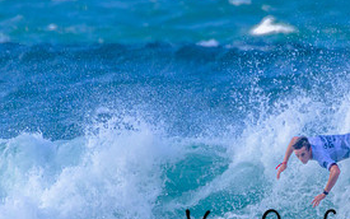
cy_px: 218
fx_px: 20484
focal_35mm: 2147
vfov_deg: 0.6
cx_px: 317
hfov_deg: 1.0
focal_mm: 1000
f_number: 11
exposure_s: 1/2500
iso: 1800
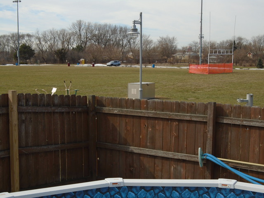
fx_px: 442
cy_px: 99
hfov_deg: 33.2
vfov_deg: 25.2
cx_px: 132
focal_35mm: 58
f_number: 4.9
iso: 100
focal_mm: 10.2
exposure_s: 1/640
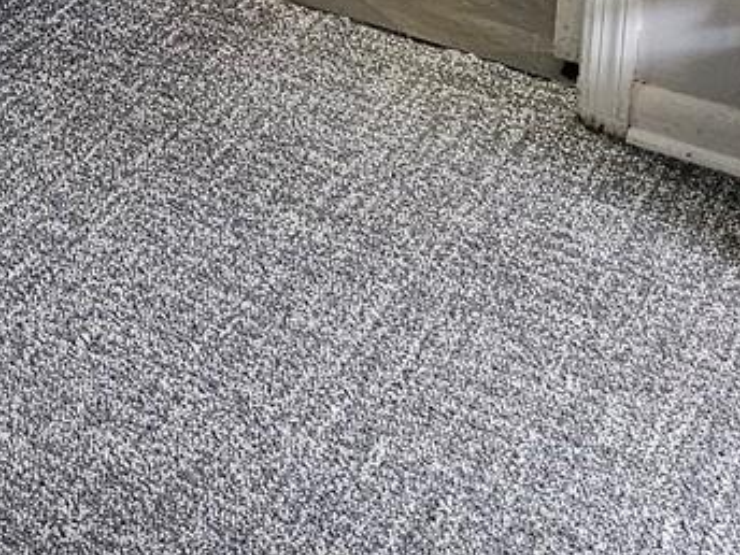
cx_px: -714
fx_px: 2287
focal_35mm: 107
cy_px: -684
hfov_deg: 15.1
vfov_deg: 11.8
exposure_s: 1/120
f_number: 1.7
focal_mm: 6.3
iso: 320
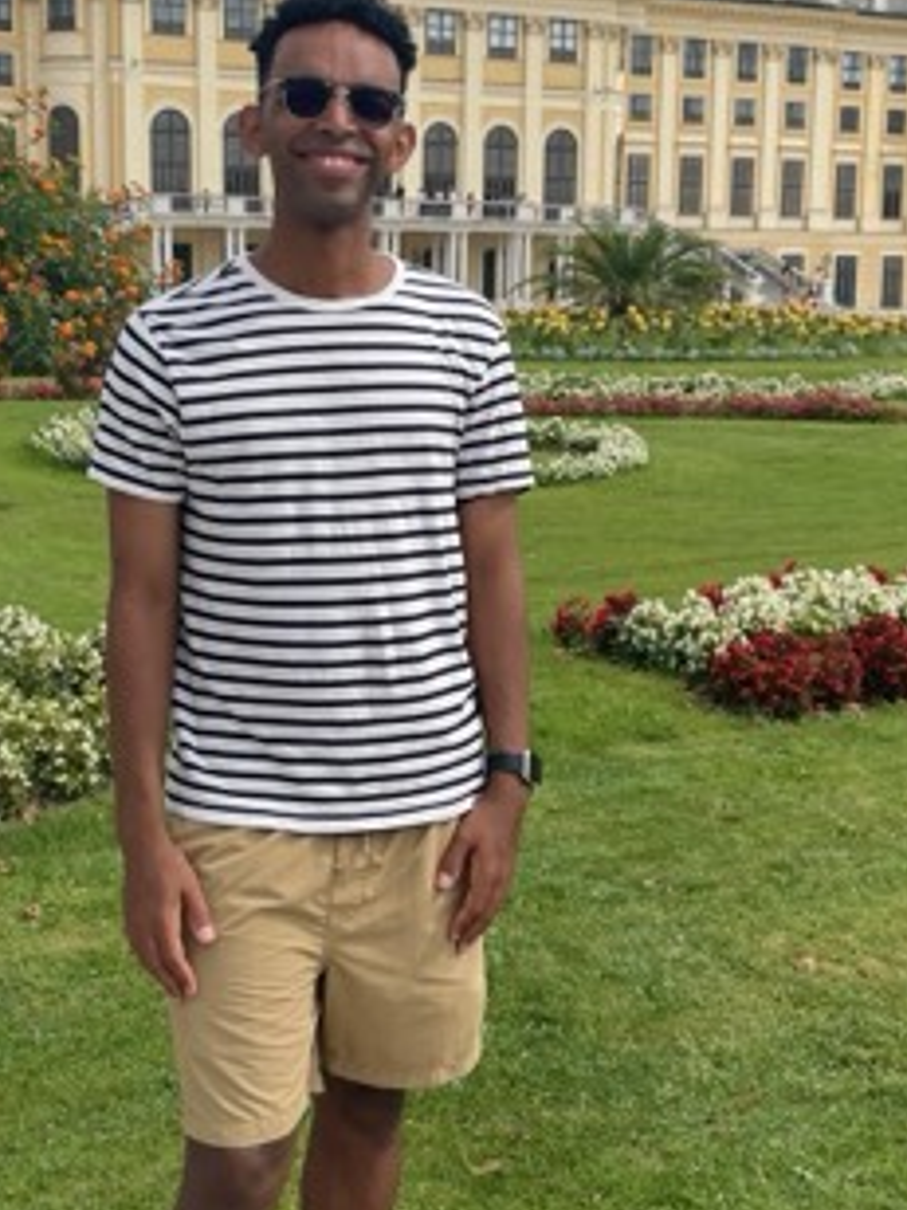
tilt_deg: -7.5
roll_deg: -0.4
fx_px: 1887
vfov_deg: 35.5
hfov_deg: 27.0
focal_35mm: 54
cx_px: 353
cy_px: 558
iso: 32
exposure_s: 1/3205
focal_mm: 4.2
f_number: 1.6
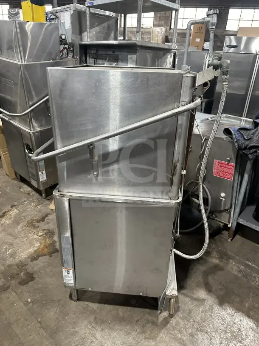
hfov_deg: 56.8
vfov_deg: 71.6
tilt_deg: -20.6
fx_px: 239
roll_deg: -3.3
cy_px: 173
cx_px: 130
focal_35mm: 24
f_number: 1.78
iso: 320
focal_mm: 6.86
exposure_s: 1/60
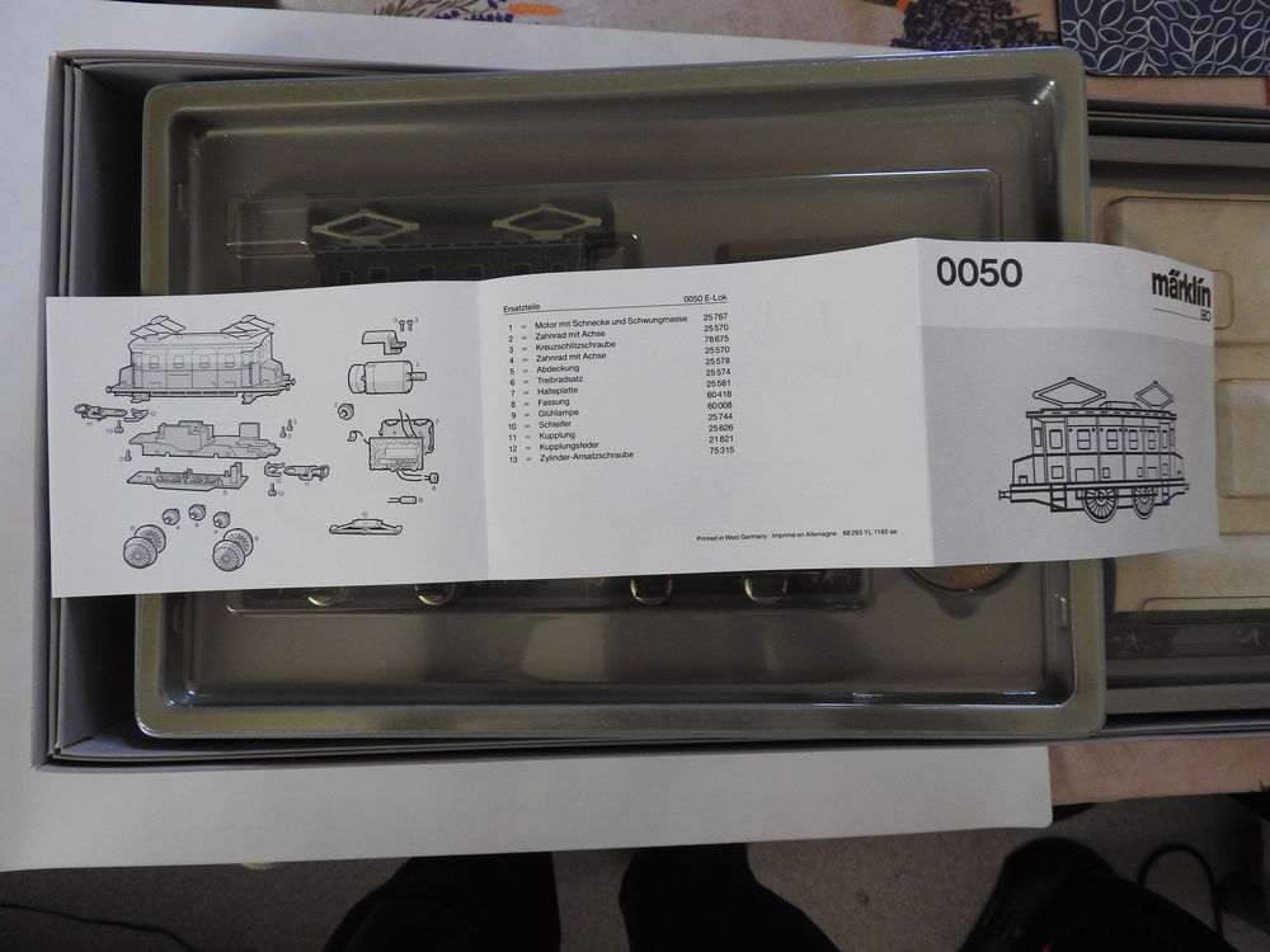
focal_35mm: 24
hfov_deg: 71.6
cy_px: 476
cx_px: 635
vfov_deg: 56.8
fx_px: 881
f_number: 3.3
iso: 280
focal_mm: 4.3
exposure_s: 1/30
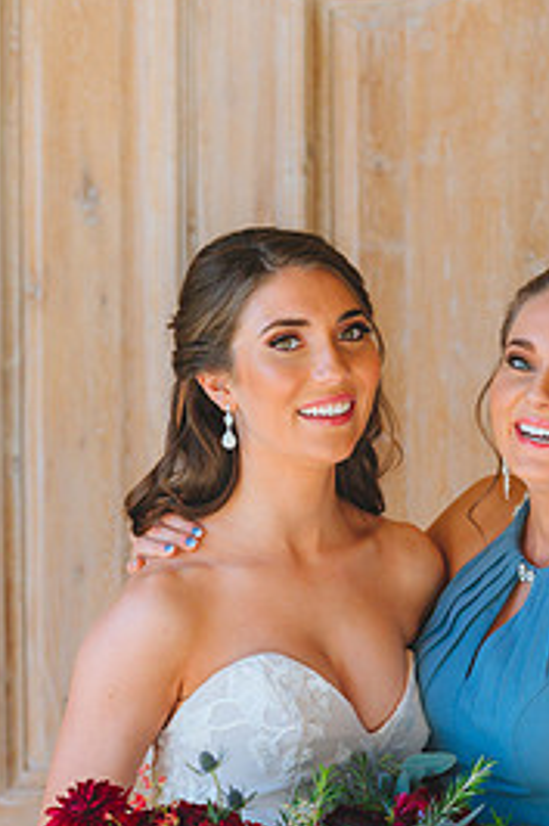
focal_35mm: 166
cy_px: 680
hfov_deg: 8.2
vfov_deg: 12.3
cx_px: 423
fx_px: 3802
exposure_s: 1/250
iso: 640
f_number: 2.8
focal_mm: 98
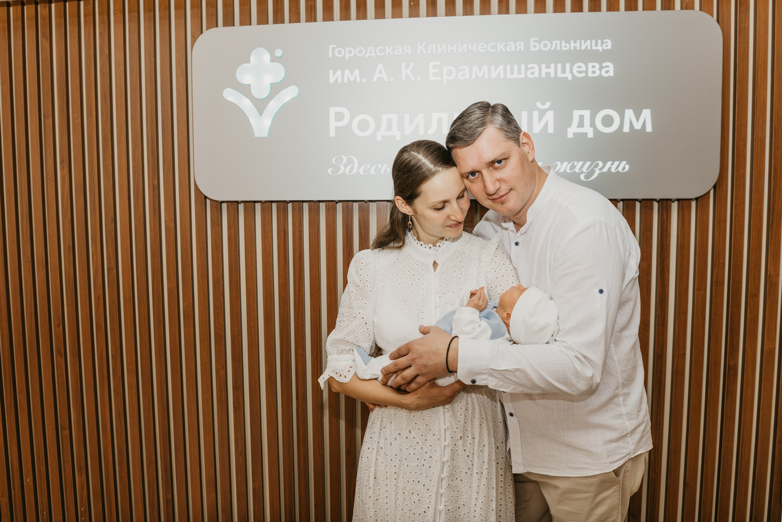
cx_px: 358
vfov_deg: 46.1
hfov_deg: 65.0
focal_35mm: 28
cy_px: 239
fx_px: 612
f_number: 4
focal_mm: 26
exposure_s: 1/160
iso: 200
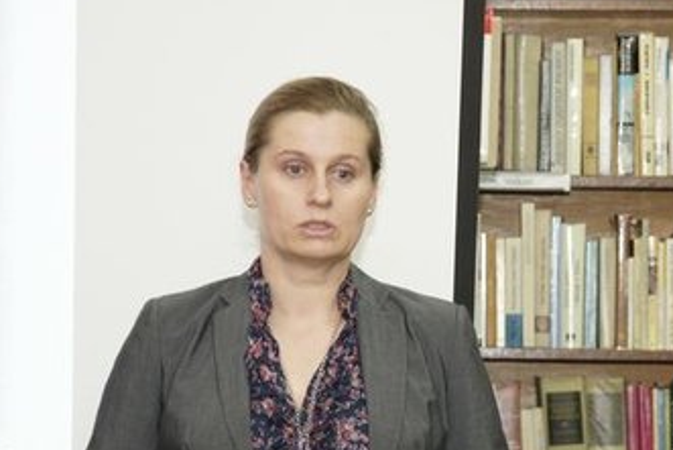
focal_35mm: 206
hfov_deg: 9.9
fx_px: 3853
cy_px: 389
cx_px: 563
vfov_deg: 6.7
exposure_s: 1/160
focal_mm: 70
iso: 1600
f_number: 4
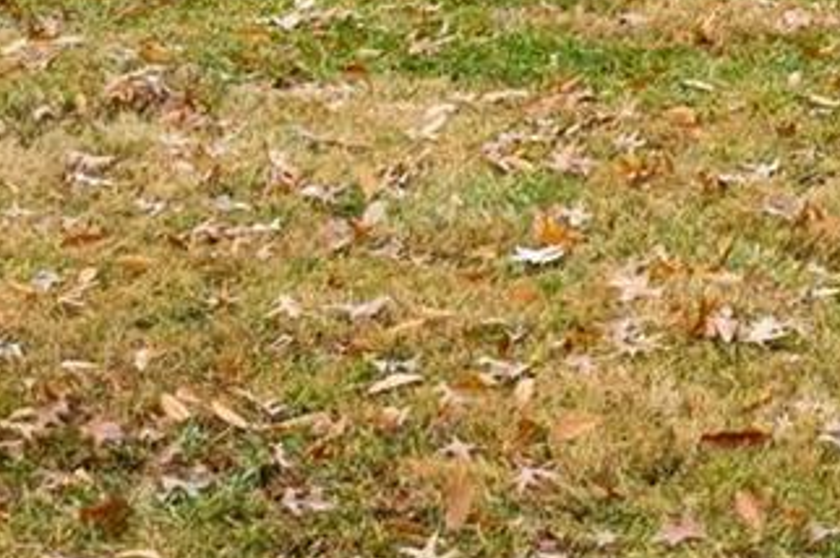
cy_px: -688
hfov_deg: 10.5
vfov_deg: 7.3
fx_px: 4172
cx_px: 1732
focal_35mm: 179
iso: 400
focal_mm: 18
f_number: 8
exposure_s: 1/50
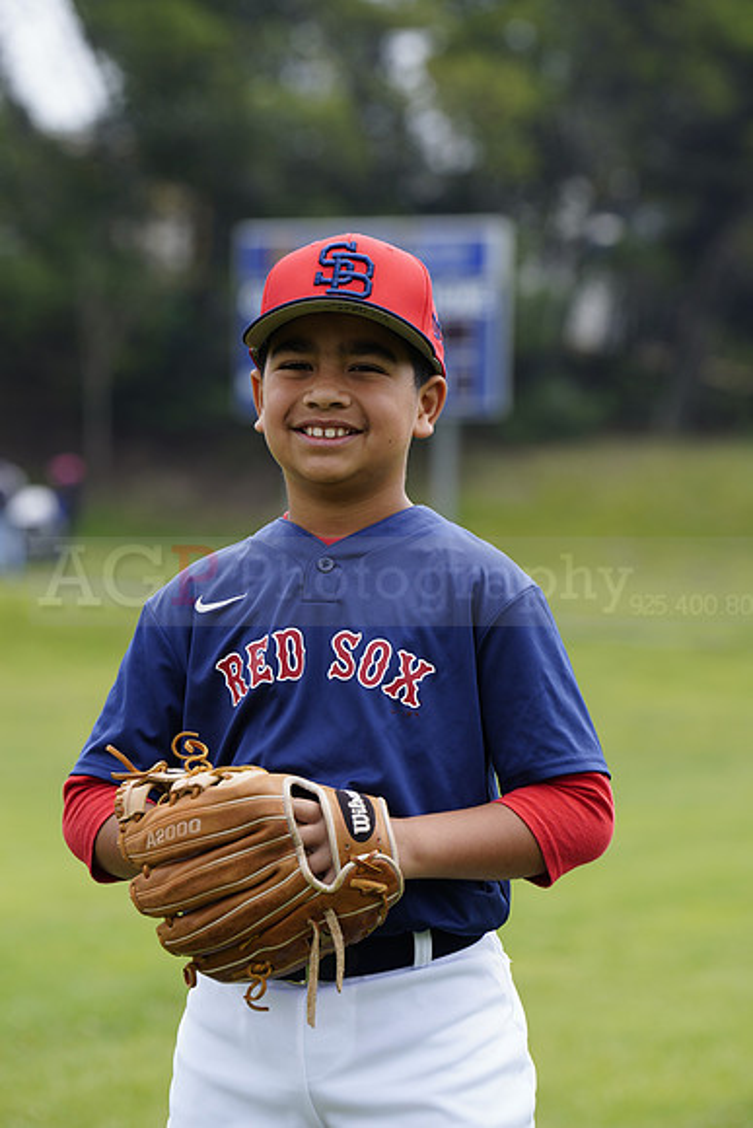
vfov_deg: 11.7
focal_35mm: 175
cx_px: 376
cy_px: 564
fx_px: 5487
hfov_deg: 7.9
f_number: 5.6
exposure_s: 1/250
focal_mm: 175
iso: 100
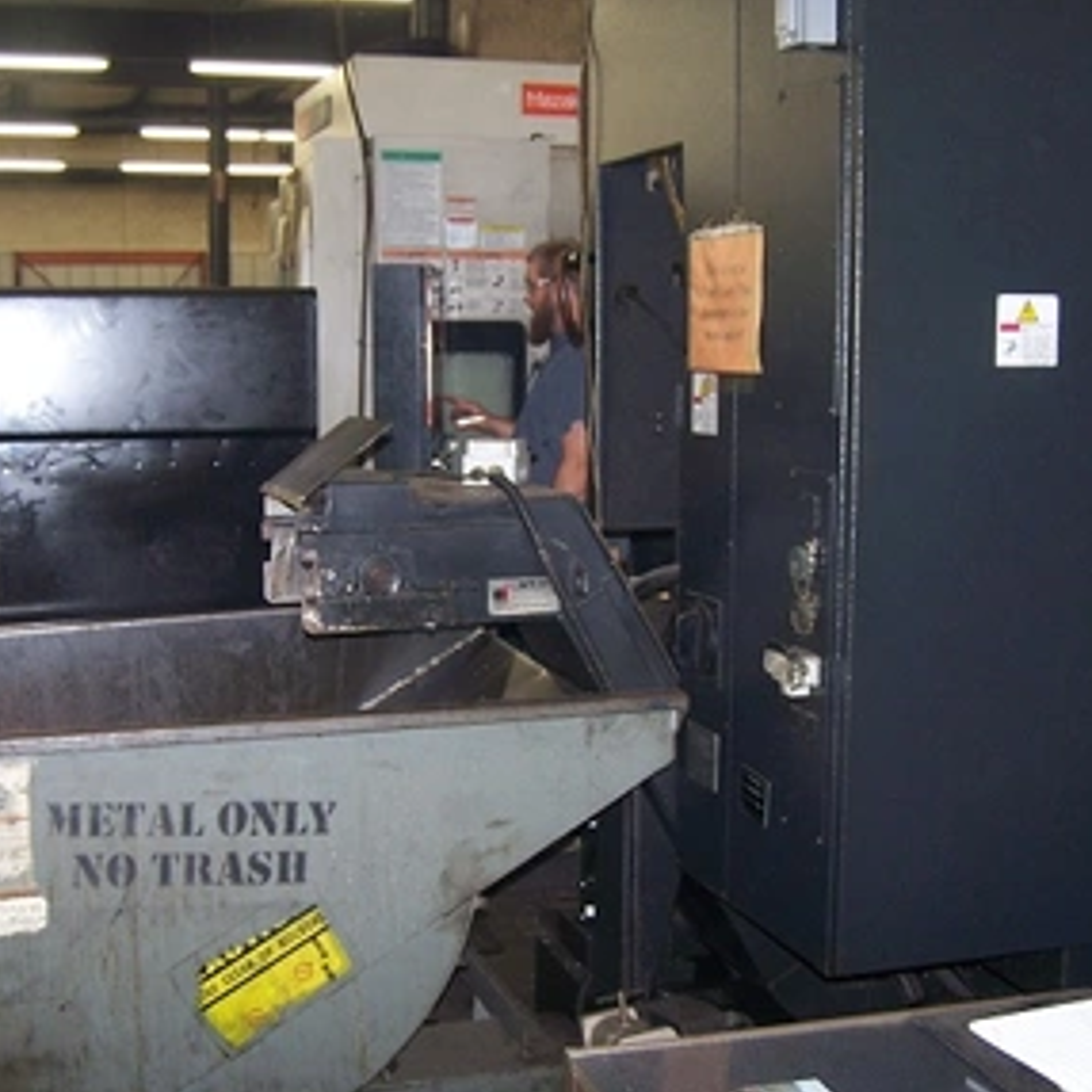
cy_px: 569
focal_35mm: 47
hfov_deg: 36.1
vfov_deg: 36.1
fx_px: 1677
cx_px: 546
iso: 140
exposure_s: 1/60
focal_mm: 6.3
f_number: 2.8
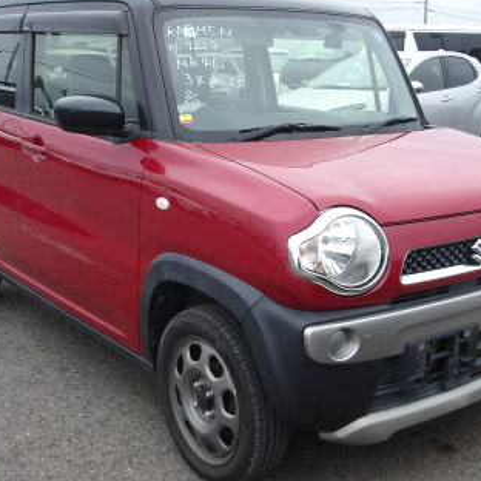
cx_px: 301
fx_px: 770
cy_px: 236
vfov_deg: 34.7
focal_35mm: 49
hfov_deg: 34.5
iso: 100
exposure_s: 1/60
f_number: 10.4
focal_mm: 4.9
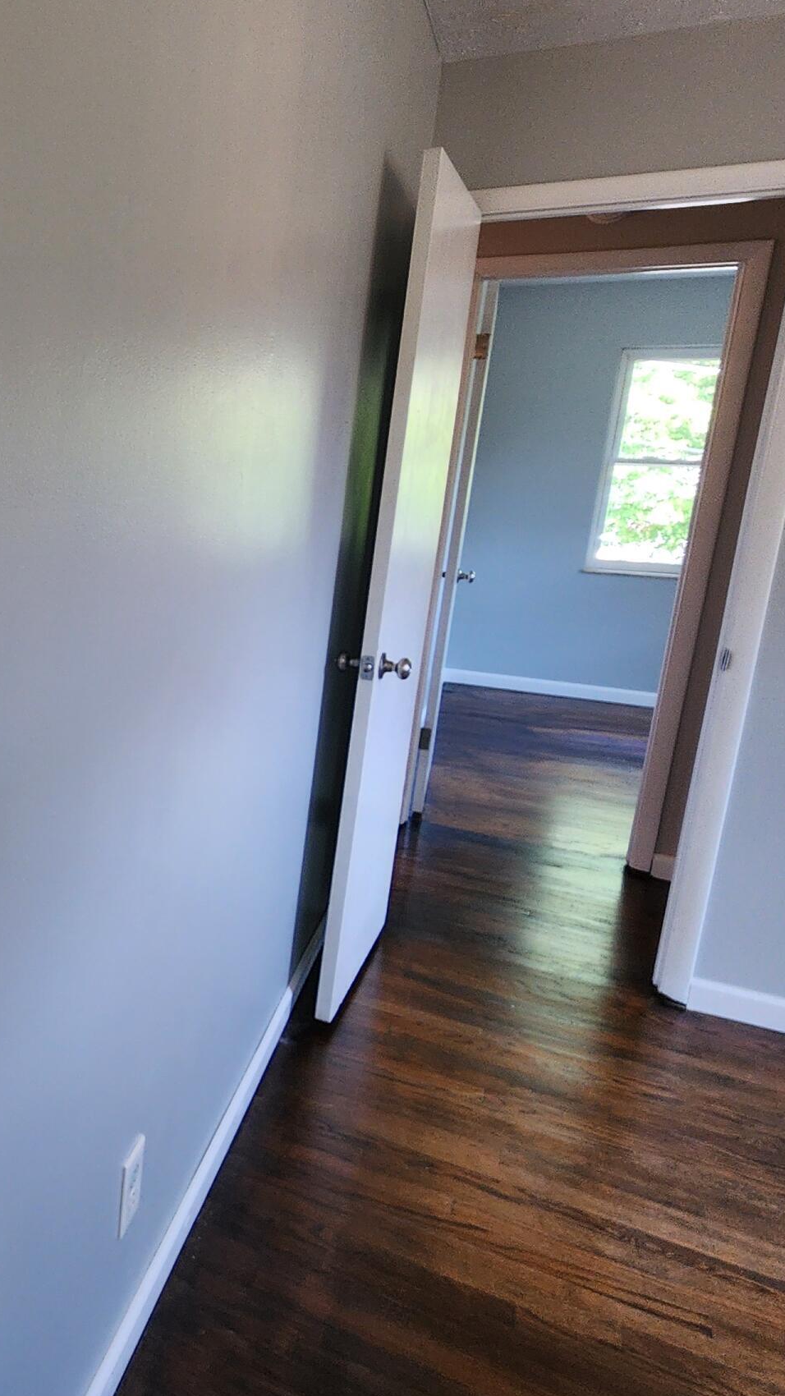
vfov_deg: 73.9
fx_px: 925
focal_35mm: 25
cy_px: 641
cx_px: -158
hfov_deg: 35.9
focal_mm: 2.2
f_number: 2.2
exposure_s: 1/60
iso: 160
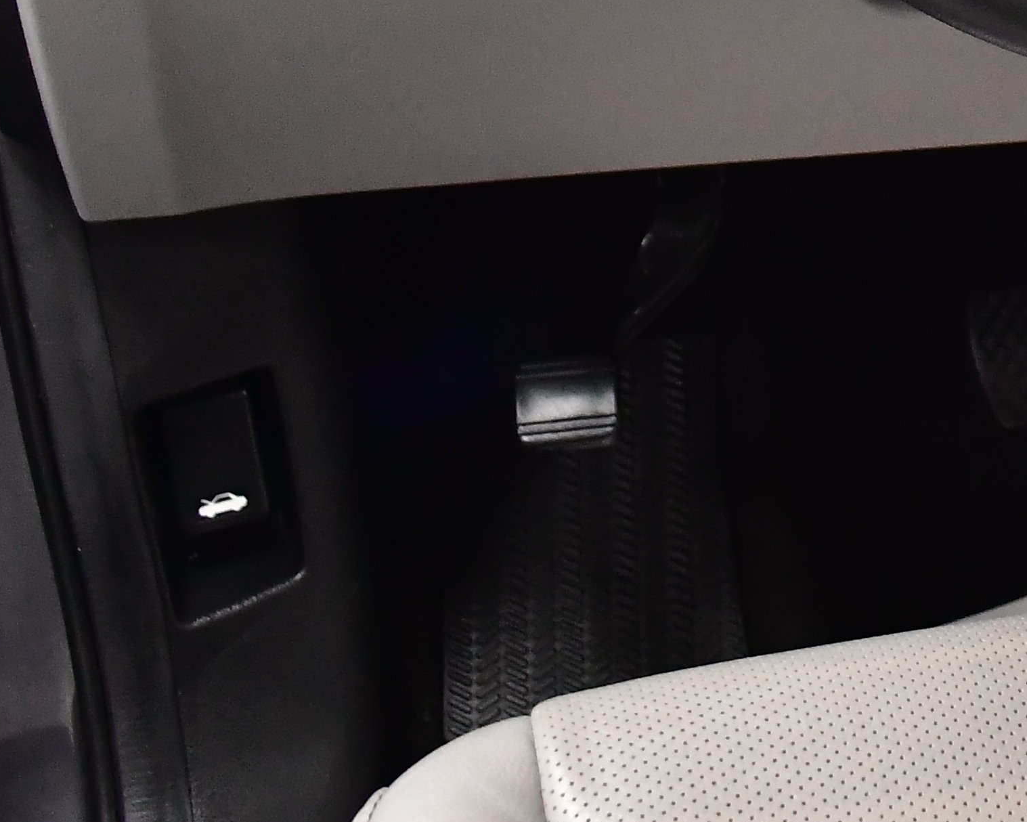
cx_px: 1420
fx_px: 2827
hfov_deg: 18.8
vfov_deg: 15.4
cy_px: -360
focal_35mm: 93
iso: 2200
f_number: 4
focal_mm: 18
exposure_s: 1/40
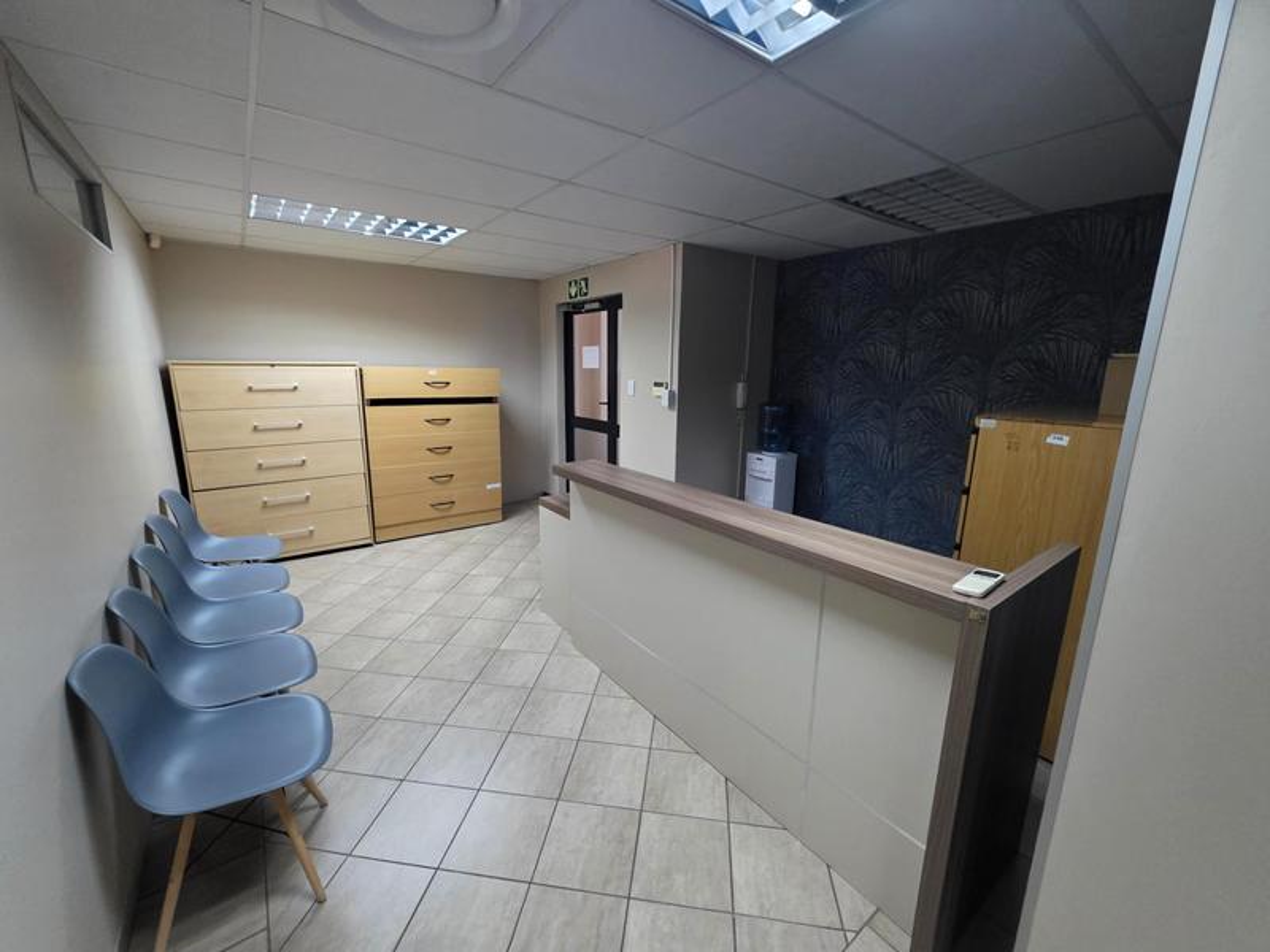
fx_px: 477
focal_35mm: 13
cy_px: 476
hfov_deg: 106.2
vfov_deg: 89.9
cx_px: 635
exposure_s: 1/50
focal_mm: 2.2
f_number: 1.9
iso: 640
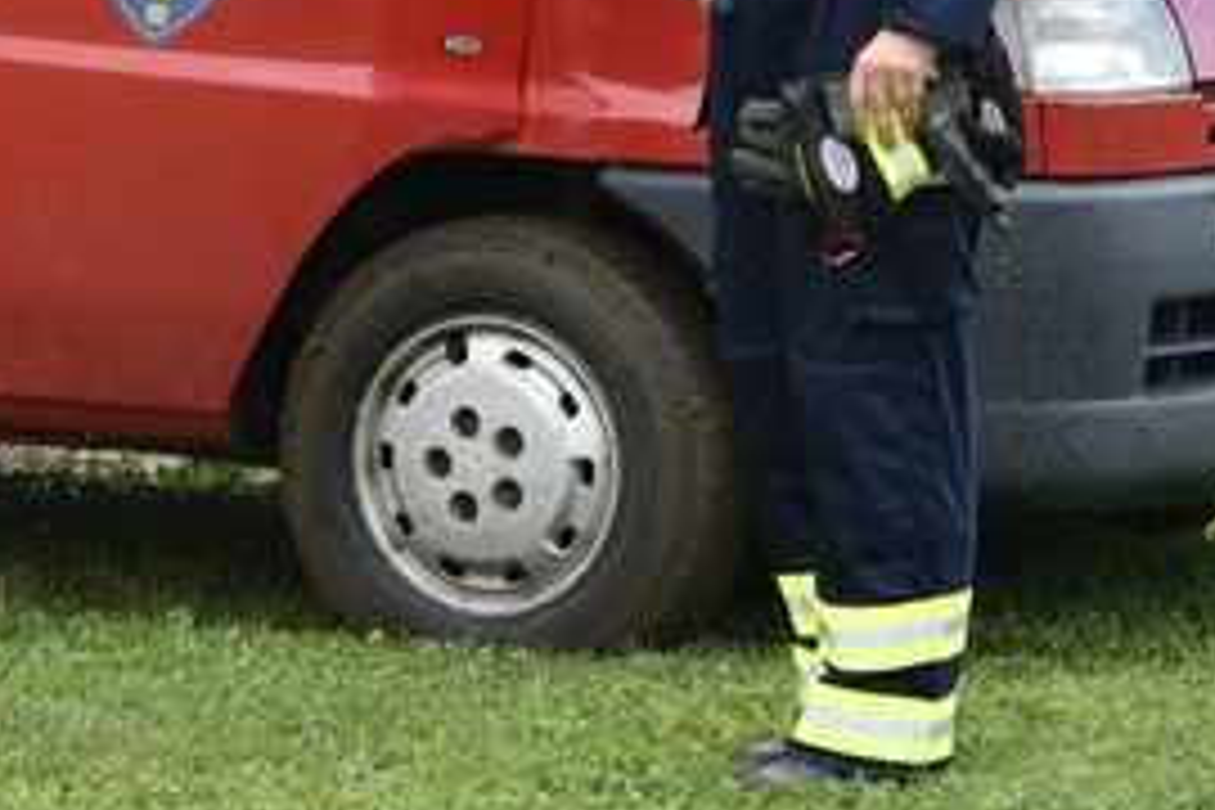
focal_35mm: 237
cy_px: -137
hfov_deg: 8.6
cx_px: -302
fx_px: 7998
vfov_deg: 5.8
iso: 320
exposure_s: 1/400
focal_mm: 78
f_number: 4
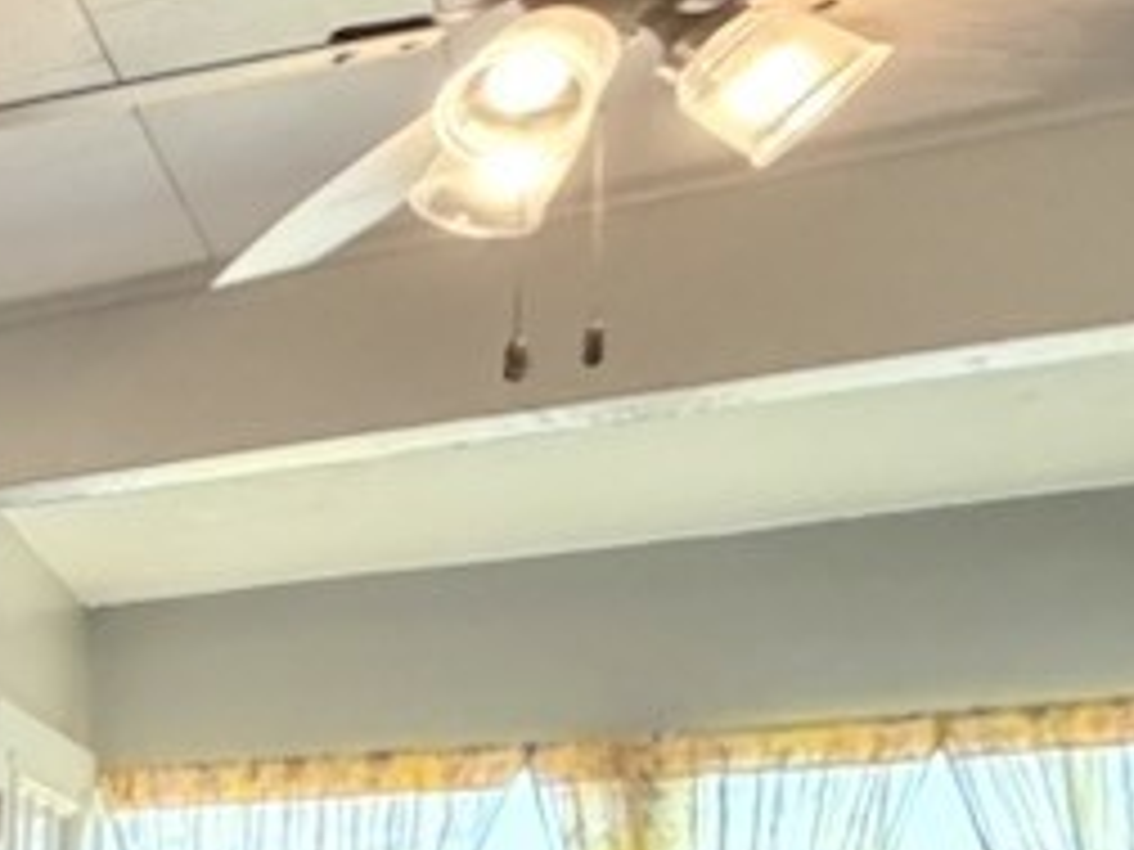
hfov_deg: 15.7
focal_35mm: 71
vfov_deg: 18.7
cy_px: 1210
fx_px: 2326
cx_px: -1512
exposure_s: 1/60
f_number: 2.2
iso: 500
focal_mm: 2.22
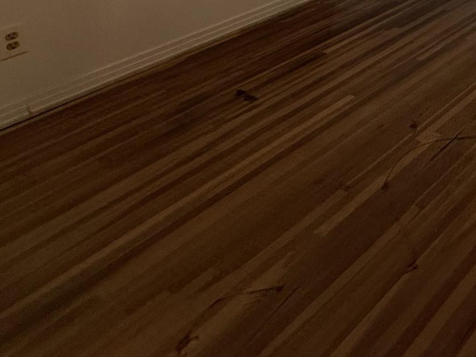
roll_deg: +1.1
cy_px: -151
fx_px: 550
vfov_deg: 27.4
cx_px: 624
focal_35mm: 40
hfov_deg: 33.6
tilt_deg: -7.0
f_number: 2.2
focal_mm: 2.22
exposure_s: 1/120
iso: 320
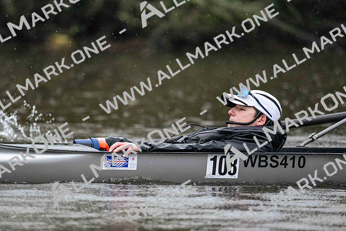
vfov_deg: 3.4
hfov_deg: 5.2
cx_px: 173
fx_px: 3845
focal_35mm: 400
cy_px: 116
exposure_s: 1/1600
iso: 11400
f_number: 4.5
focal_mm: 400
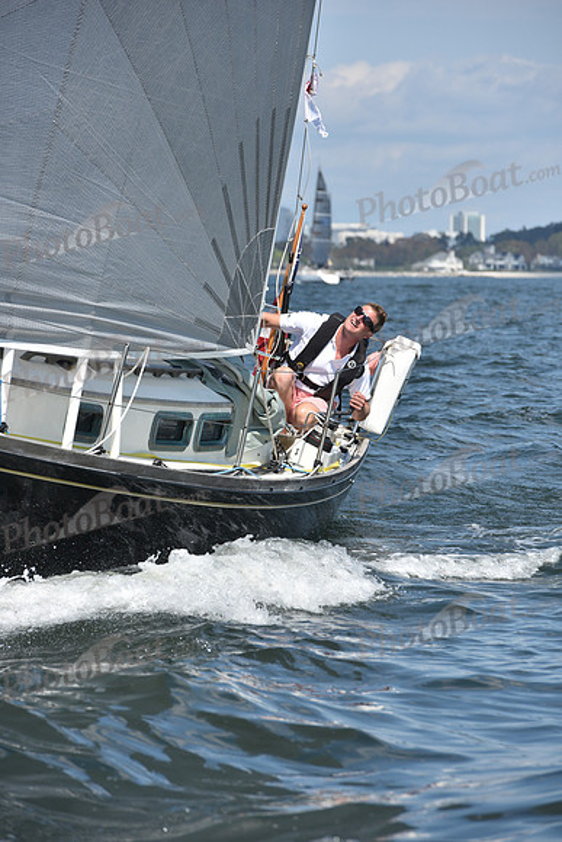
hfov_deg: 6.9
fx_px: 4680
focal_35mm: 200
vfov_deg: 10.3
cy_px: 421
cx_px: 281
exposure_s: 1/1250
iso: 320
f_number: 9
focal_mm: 200
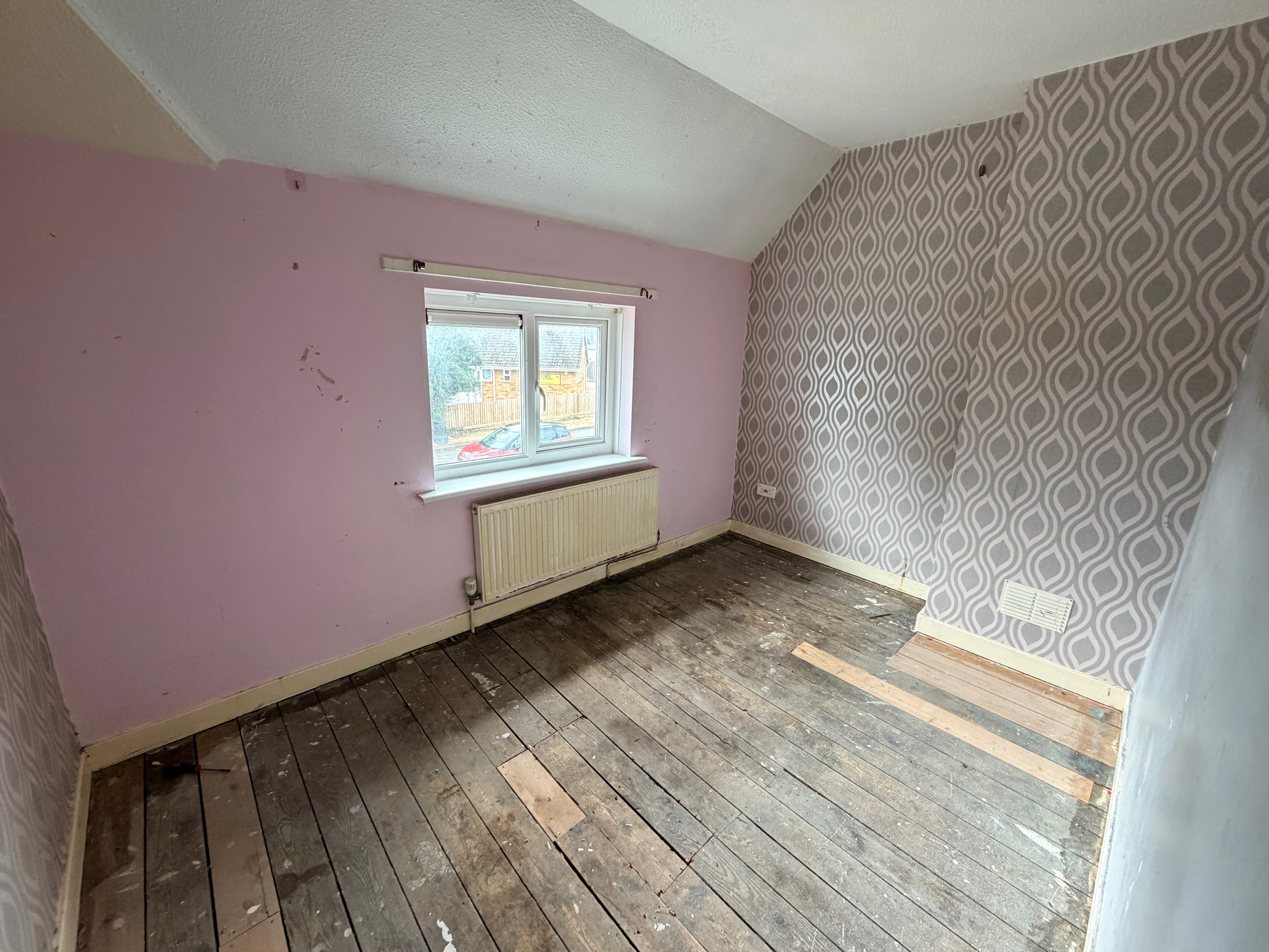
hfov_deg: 102.1
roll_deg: -1.9
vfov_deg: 85.7
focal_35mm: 14
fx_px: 513
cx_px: 634
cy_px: 476
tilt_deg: -15.8
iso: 320
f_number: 2.2
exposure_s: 1/109
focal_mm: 2.22
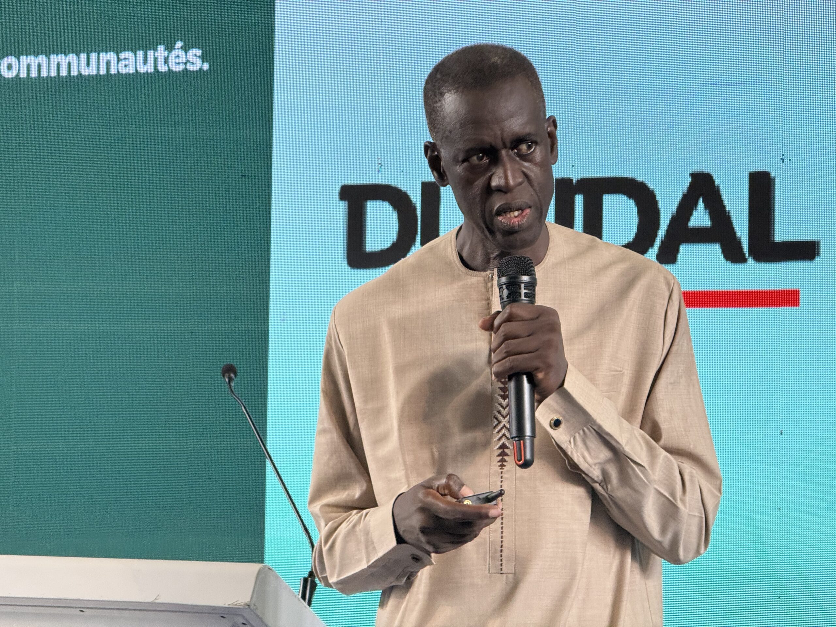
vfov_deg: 12.3
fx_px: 2898
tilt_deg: +2.9
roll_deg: -1.3
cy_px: 314
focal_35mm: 120
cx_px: 418
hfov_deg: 16.4
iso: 250
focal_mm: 15.66
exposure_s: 1/120
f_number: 2.8
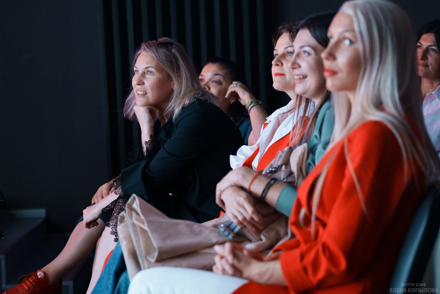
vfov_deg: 12.2
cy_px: 147
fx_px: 1369
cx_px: 220
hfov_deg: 18.3
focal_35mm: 112
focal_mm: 75
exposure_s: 1/160
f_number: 2.8
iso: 2000
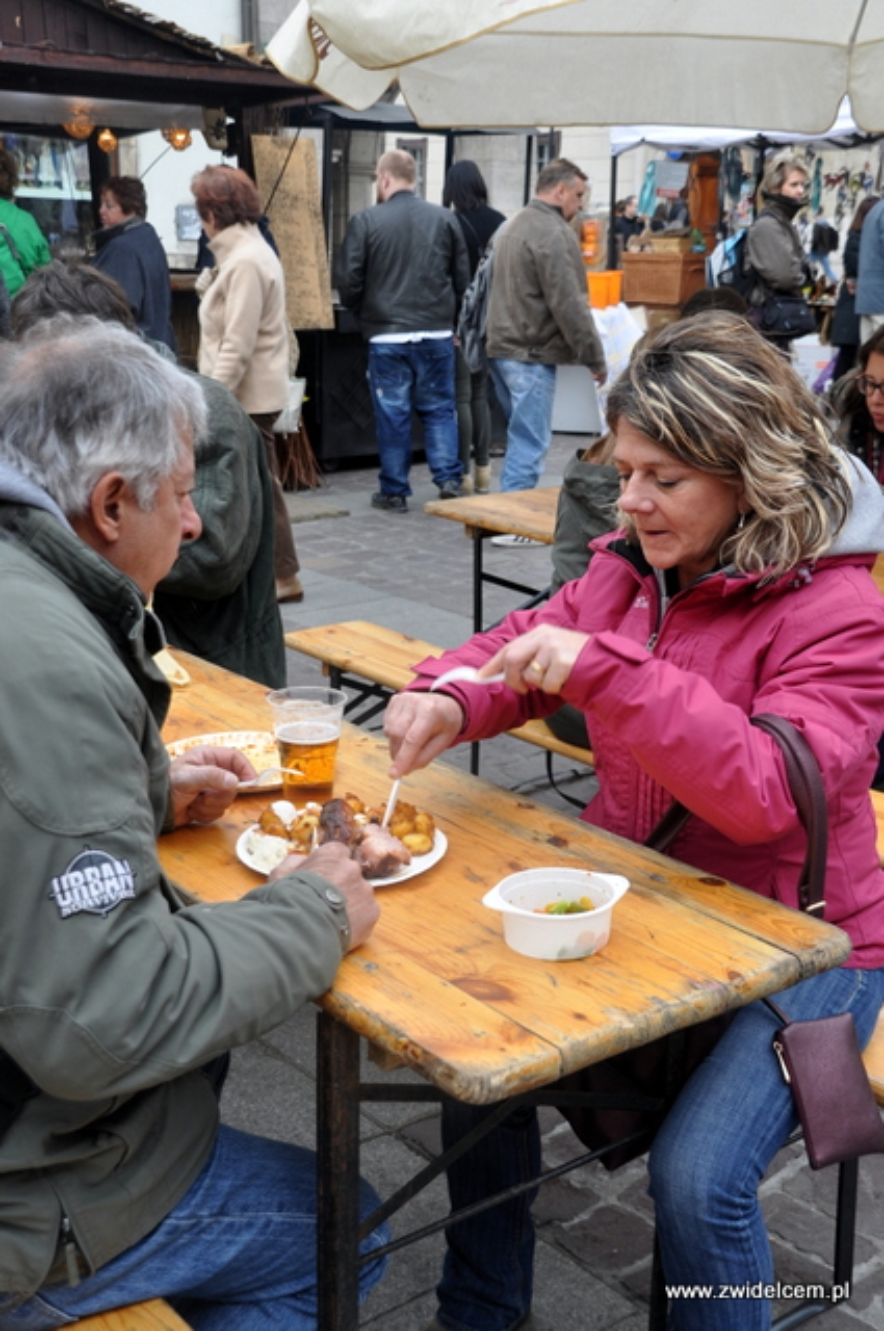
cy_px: 666
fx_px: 1662
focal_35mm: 45
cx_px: 442
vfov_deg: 43.7
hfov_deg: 29.8
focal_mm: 30
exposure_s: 1/160
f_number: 6.3
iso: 200
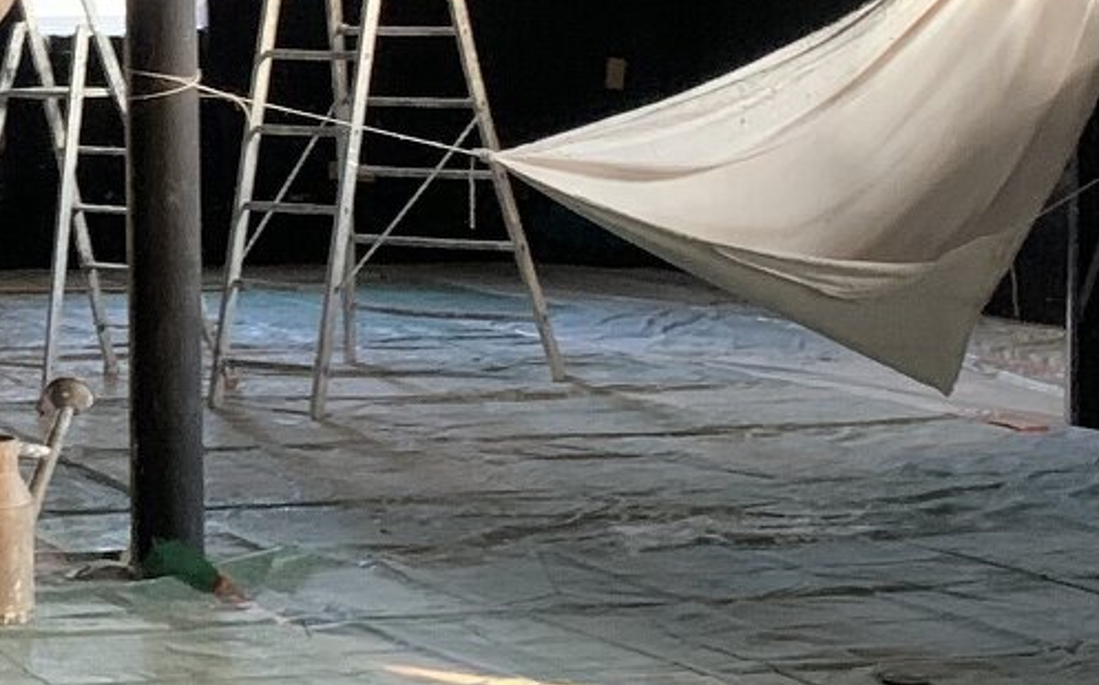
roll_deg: +0.3
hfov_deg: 17.8
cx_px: -245
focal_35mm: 111
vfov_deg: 11.6
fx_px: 3323
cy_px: -38
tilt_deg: +0.3
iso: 400
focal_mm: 4.25
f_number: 1.8
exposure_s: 1/33
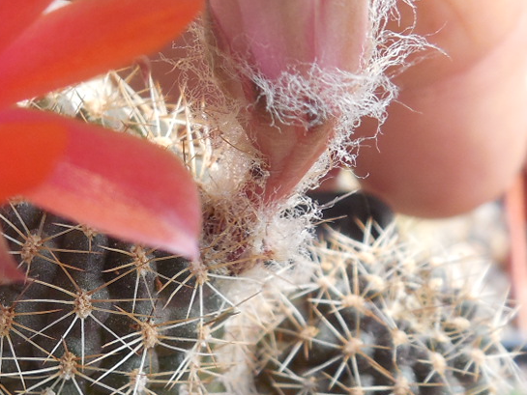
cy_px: 214
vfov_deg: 16.2
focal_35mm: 91
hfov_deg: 20.9
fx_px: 1386
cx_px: 16
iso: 125
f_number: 3.6
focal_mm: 5.6
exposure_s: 1/80
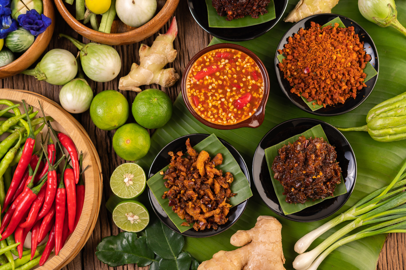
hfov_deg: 33.4
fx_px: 676
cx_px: 203
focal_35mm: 60
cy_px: 135
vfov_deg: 22.6
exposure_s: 1/100
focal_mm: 60
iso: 125
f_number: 6.3
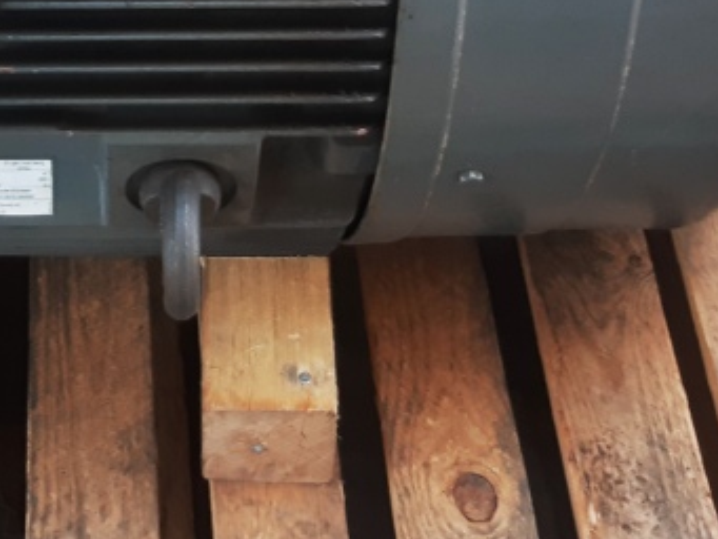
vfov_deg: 18.4
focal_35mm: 78
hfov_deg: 24.2
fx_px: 1618
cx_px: 59
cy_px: 6
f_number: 1.7
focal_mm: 3.92
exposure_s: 1/100
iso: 64
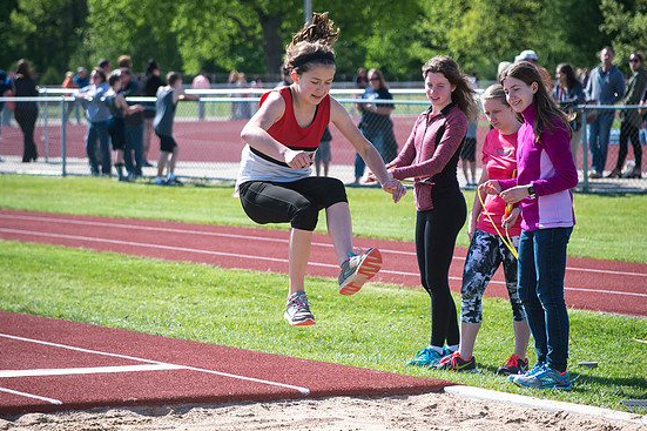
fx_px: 3216
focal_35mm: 179
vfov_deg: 7.7
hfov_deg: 11.5
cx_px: 328
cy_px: 208
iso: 1000
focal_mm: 170
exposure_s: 1/2500
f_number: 6.3
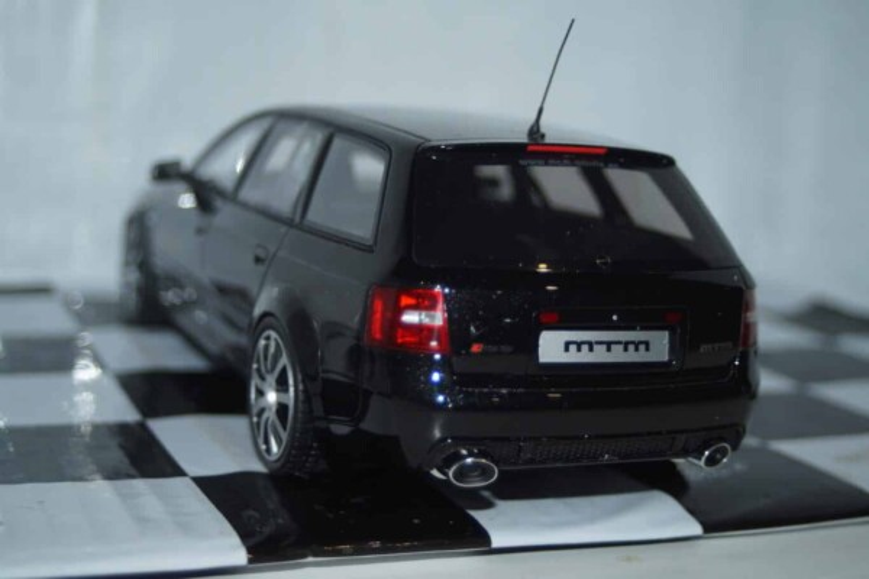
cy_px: 290
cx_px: 434
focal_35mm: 60
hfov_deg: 33.4
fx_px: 1448
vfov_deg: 22.6
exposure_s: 1/80
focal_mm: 40
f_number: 4.5
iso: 125
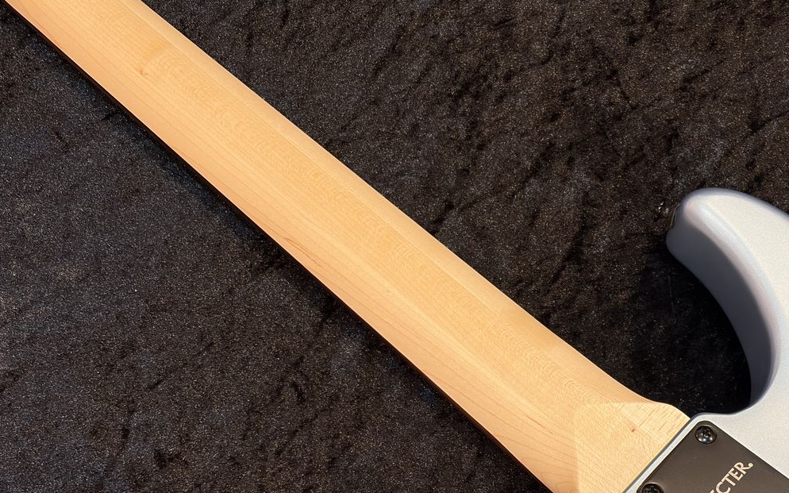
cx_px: 491
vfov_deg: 18.3
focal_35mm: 71
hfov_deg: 28.9
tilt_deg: -66.2
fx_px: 1527
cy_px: 315
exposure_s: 1/60
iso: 80
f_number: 1.6
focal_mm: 5.96
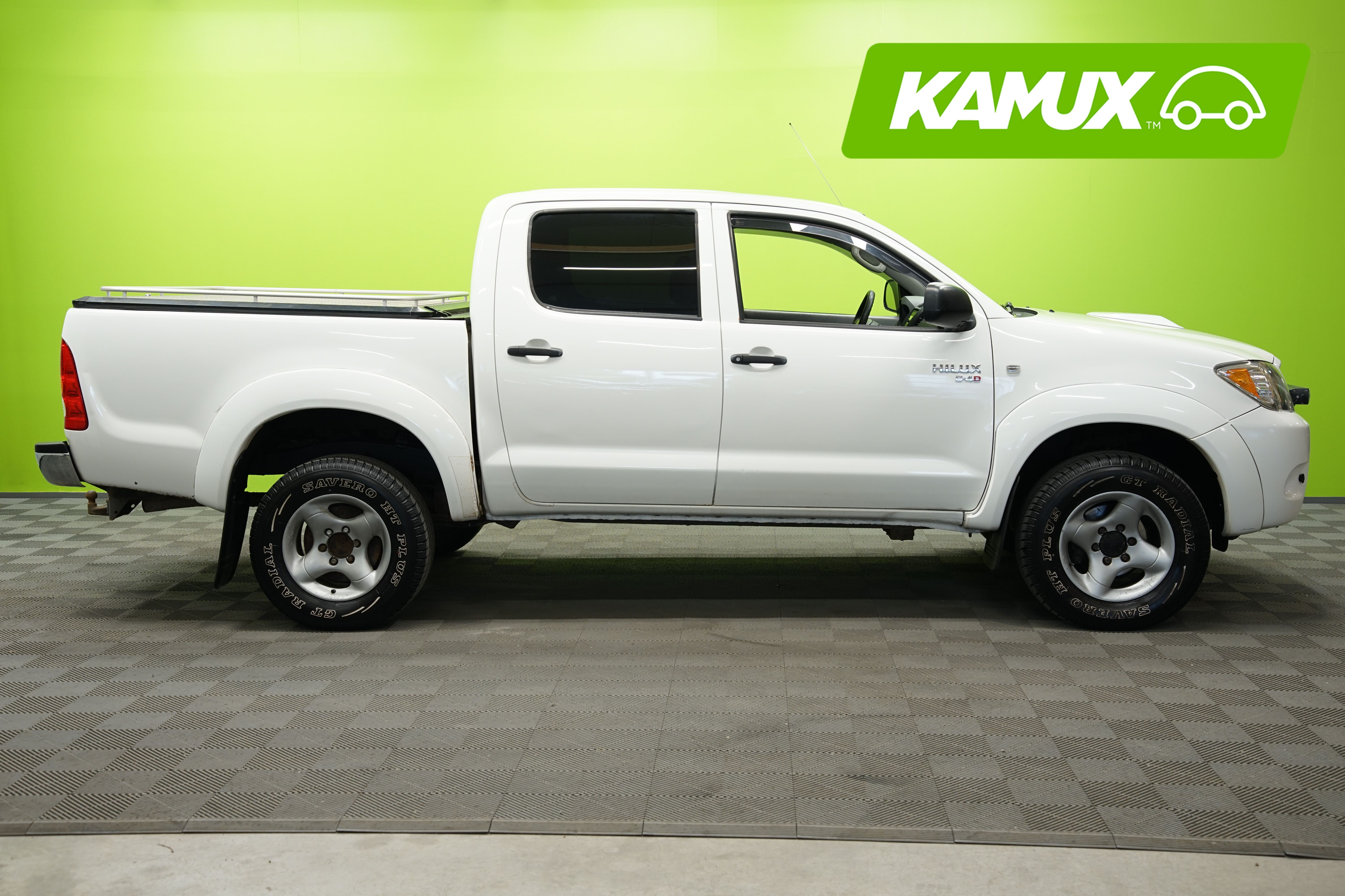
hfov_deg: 46.4
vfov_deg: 31.9
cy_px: 448
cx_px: 672
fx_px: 1569
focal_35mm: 42
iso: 500
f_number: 5.6
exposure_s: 1/15
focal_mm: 42
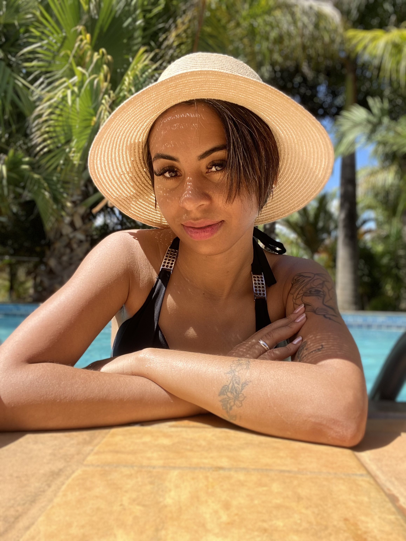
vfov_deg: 60.0
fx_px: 469
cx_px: 203
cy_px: 270
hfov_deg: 46.8
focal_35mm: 30
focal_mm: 2.71
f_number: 2.2
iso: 25
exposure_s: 1/211
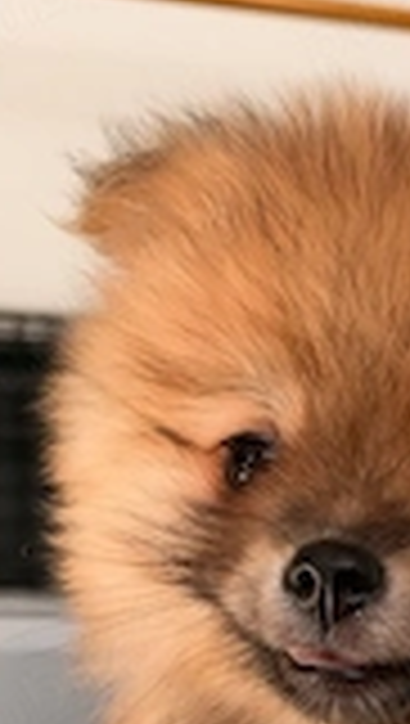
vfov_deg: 30.2
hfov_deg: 17.4
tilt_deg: -4.9
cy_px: 715
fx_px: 1252
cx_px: 536
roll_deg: -1.5
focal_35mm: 65
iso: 64
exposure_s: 1/121
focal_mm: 6.93
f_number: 1.8
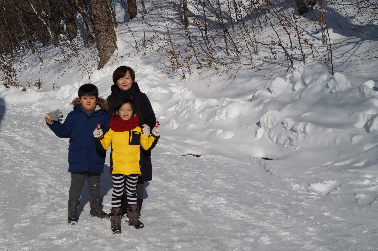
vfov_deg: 29.8
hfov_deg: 43.6
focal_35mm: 45
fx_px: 472
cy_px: 126
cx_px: 189
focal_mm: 30
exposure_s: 1/1000
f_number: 9
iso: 100
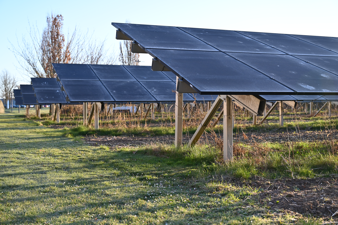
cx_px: 169
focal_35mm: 45
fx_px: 422
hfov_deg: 43.6
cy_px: 112
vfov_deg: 29.8
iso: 200
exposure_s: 1/250
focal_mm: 45
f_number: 4.5
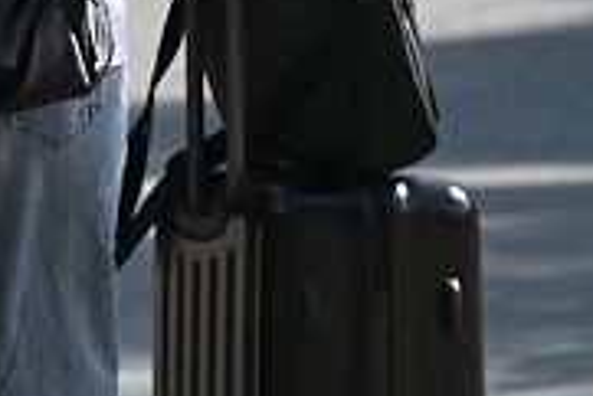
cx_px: 305
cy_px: -77
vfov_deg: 1.0
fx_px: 21826
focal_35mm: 1324
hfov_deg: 1.6
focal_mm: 200
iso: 320
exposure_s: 1/1000
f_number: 6.3
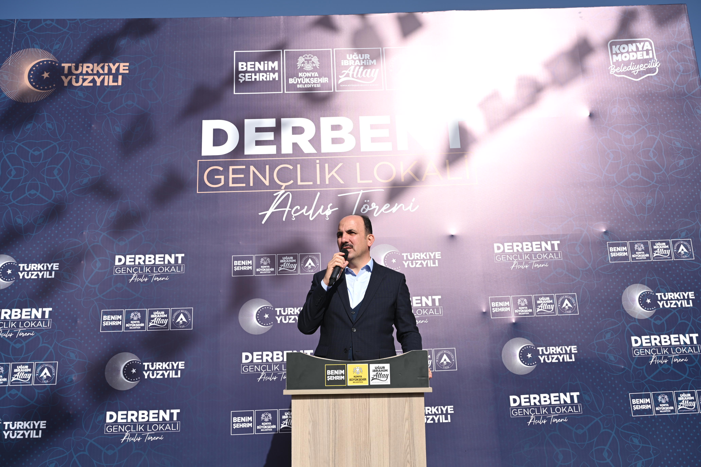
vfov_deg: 38.9
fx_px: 662
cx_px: 350
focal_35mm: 34
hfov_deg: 55.8
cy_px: 234
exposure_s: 1/200
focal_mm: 34
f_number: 7.1
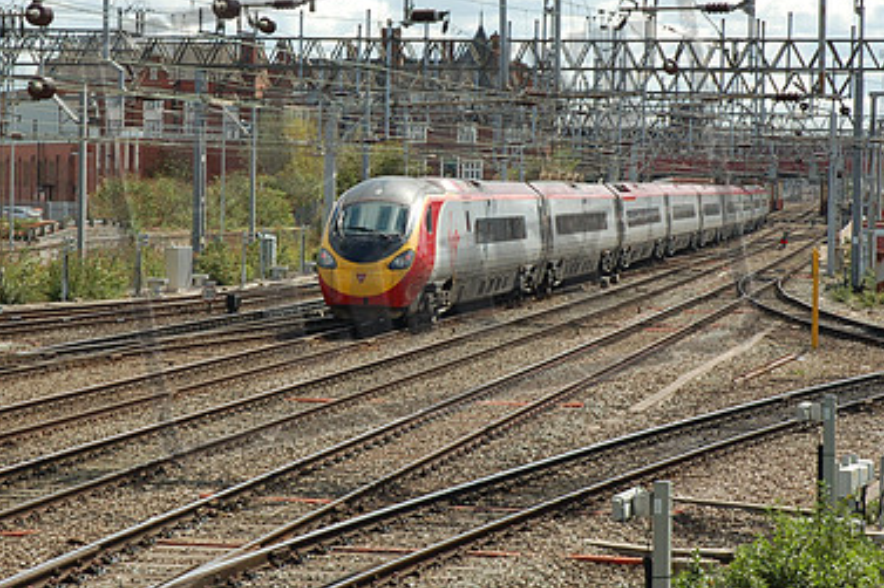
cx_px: 420
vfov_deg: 11.4
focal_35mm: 120
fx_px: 2945
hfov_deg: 17.1
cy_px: 194
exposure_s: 1/250
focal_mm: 52
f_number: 8
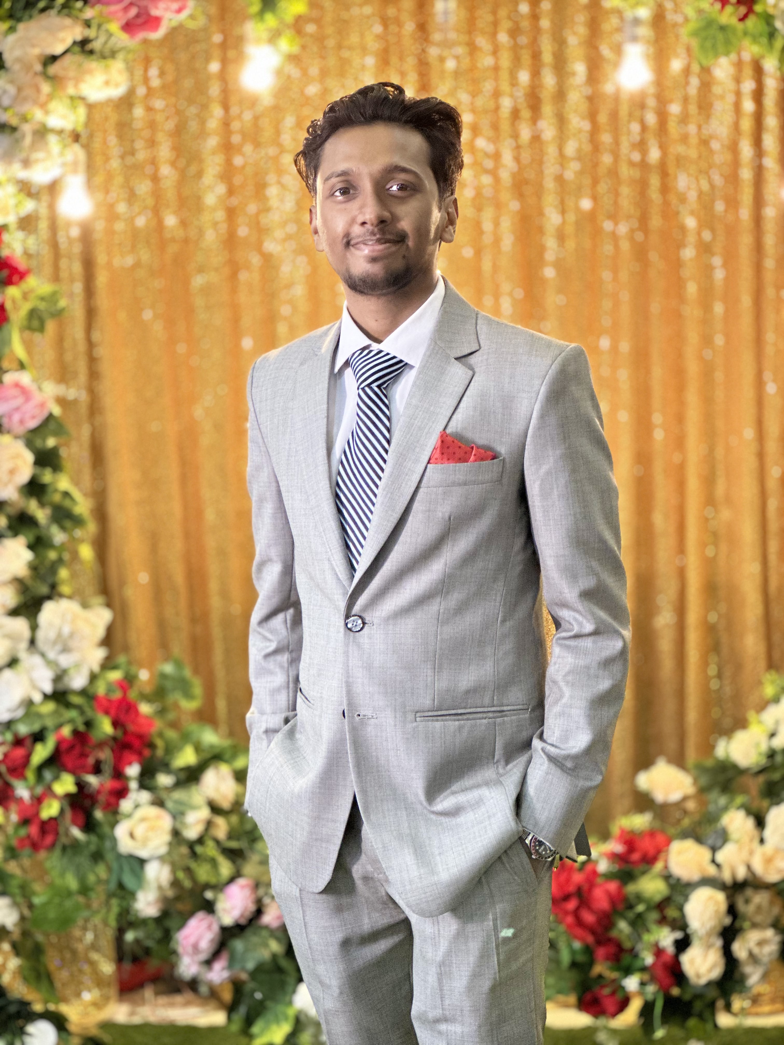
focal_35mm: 77
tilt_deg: -8.4
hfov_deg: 19.1
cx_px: 392
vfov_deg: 25.3
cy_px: 522
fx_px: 2325
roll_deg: -0.1
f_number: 2.8
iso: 320
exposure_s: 1/34
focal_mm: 9
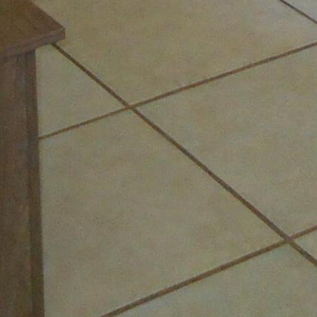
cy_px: -471
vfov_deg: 9.7
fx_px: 1637
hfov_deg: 11.1
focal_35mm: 158
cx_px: 193
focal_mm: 4.6
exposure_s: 1/30
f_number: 3.2
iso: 250
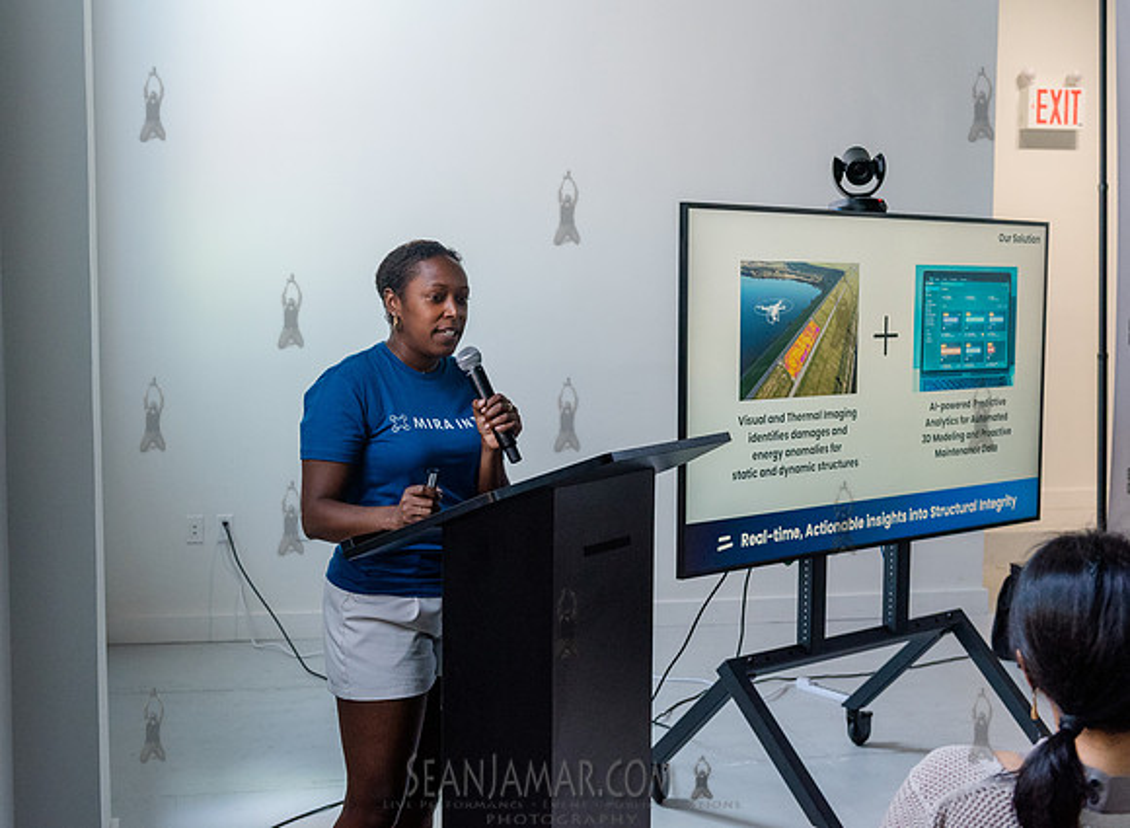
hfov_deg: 39.4
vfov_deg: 29.5
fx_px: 1574
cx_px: 485
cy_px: 398
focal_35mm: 49
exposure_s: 1/400
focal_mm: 42
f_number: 4
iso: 4000
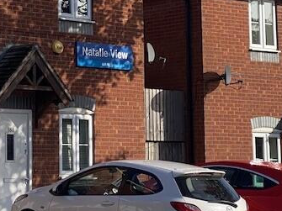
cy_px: -29
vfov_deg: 9.2
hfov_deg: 12.4
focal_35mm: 159
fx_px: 1295
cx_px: 56
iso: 20
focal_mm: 6
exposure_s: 1/1142
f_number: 2
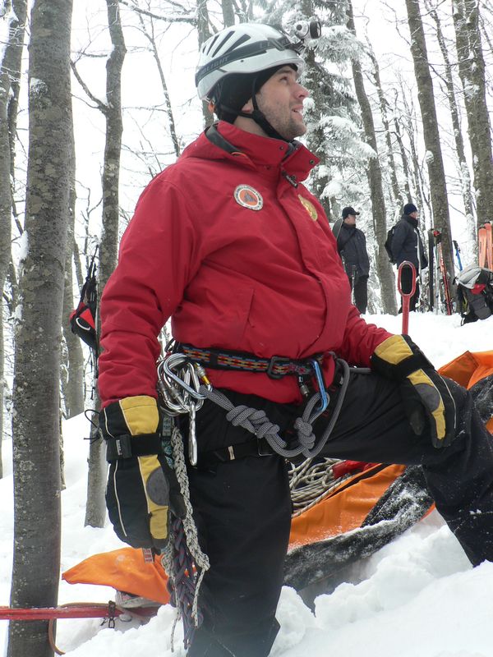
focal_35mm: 36
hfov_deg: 39.7
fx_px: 684
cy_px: 328
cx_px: 246
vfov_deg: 51.4
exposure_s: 1/200
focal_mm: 6
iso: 100
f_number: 4
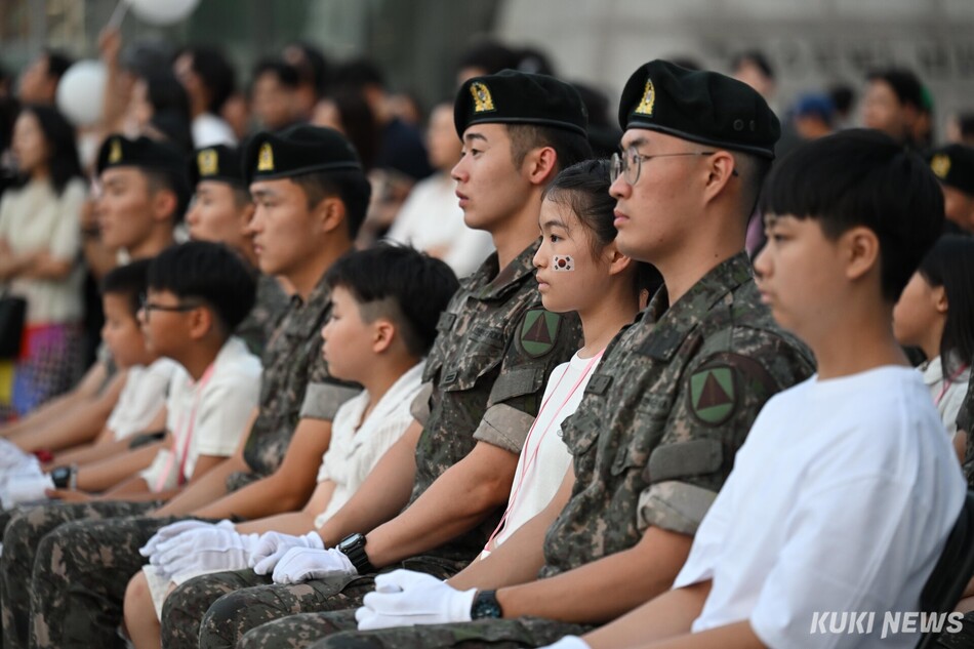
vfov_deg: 10.5
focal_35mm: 130
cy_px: 324
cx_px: 487
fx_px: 3516
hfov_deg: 15.8
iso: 900
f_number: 2.8
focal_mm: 130
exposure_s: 1/500
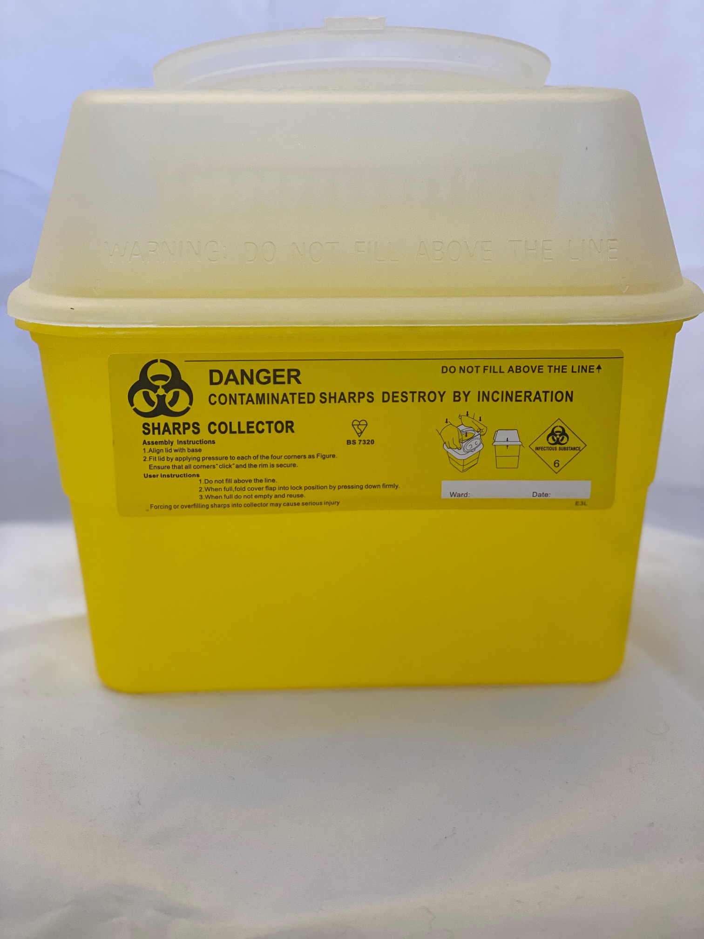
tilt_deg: -15.7
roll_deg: -0.4
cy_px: 470
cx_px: 352
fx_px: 1410
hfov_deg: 28.0
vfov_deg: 36.8
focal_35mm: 52
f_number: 2
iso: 100
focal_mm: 6
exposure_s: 1/100
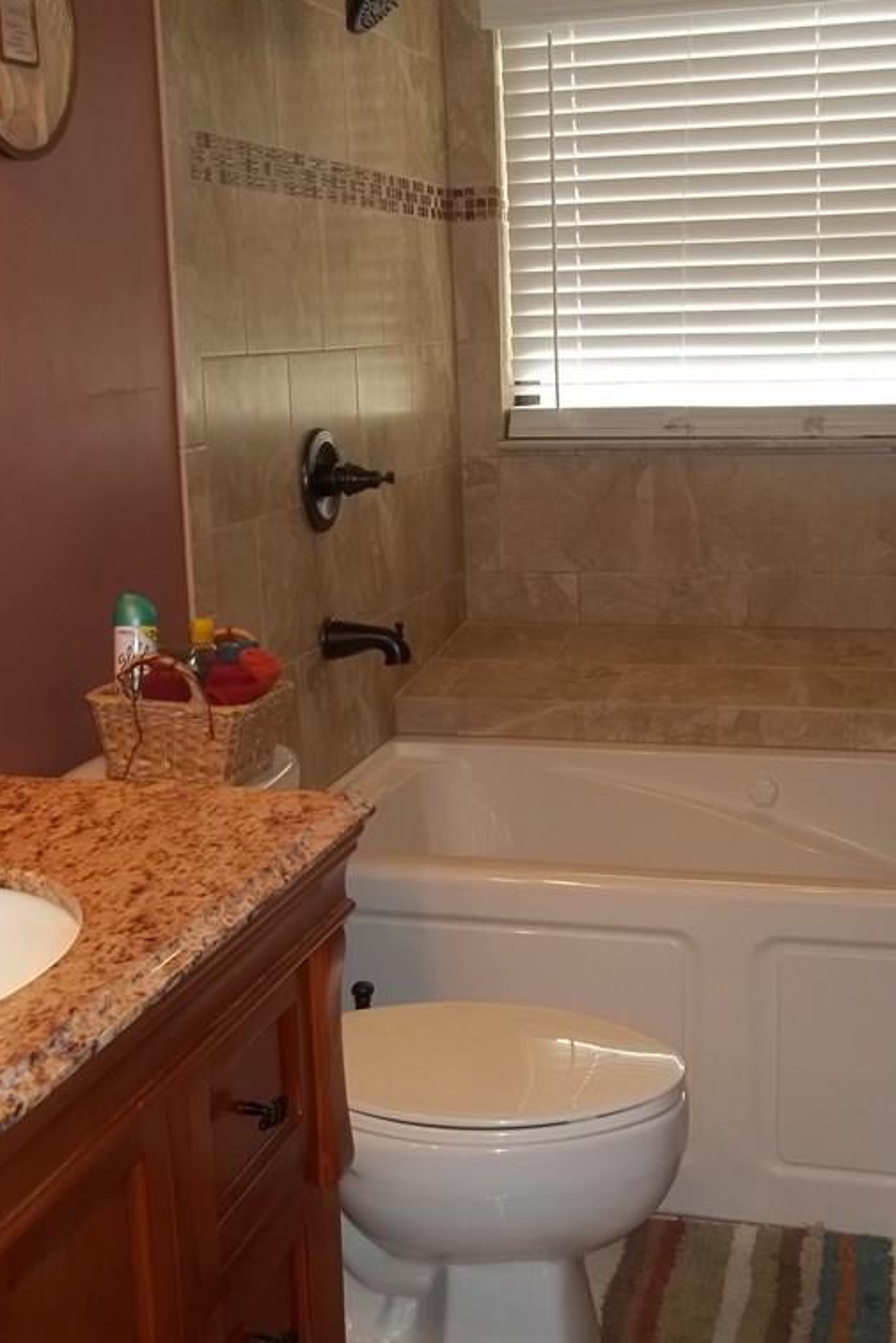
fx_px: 1679
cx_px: 444
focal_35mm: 45
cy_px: 669
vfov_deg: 43.6
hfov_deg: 29.9
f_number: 2.9
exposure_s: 1/30
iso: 64
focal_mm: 5.7
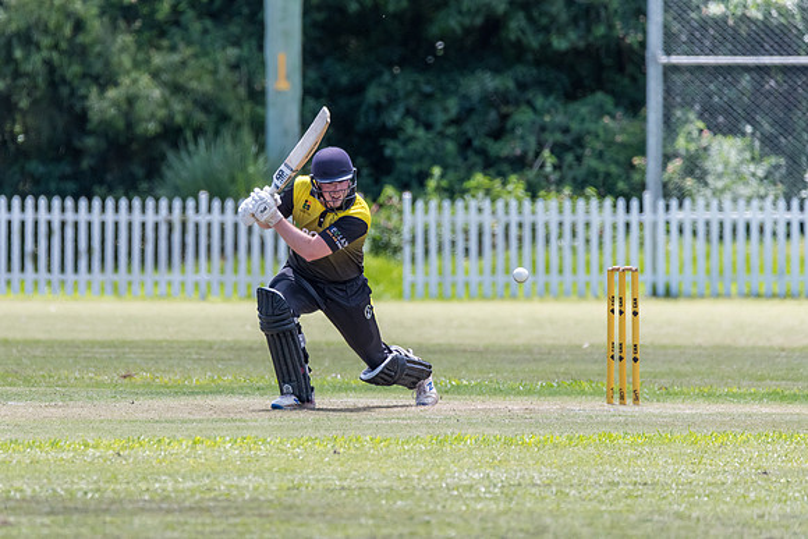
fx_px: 14115
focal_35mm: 629
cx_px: 300
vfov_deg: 2.2
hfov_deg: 3.3
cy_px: 268
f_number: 6.3
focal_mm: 500
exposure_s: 1/2000
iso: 1100
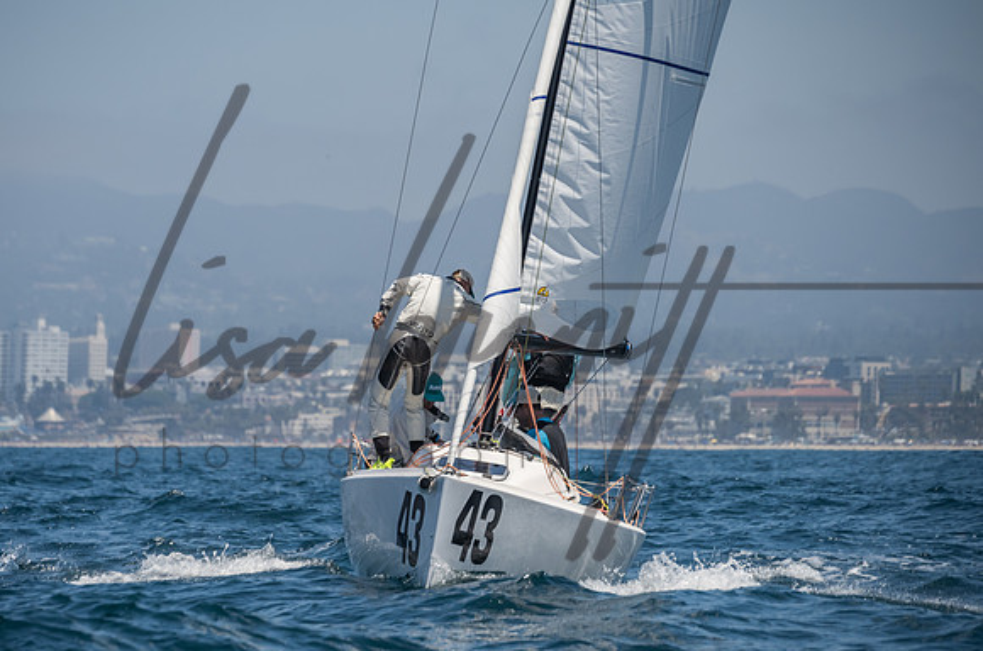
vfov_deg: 5.4
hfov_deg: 8.1
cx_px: 403
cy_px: 412
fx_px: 6939
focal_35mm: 255
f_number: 6.3
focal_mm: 200
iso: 400
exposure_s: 1/1000
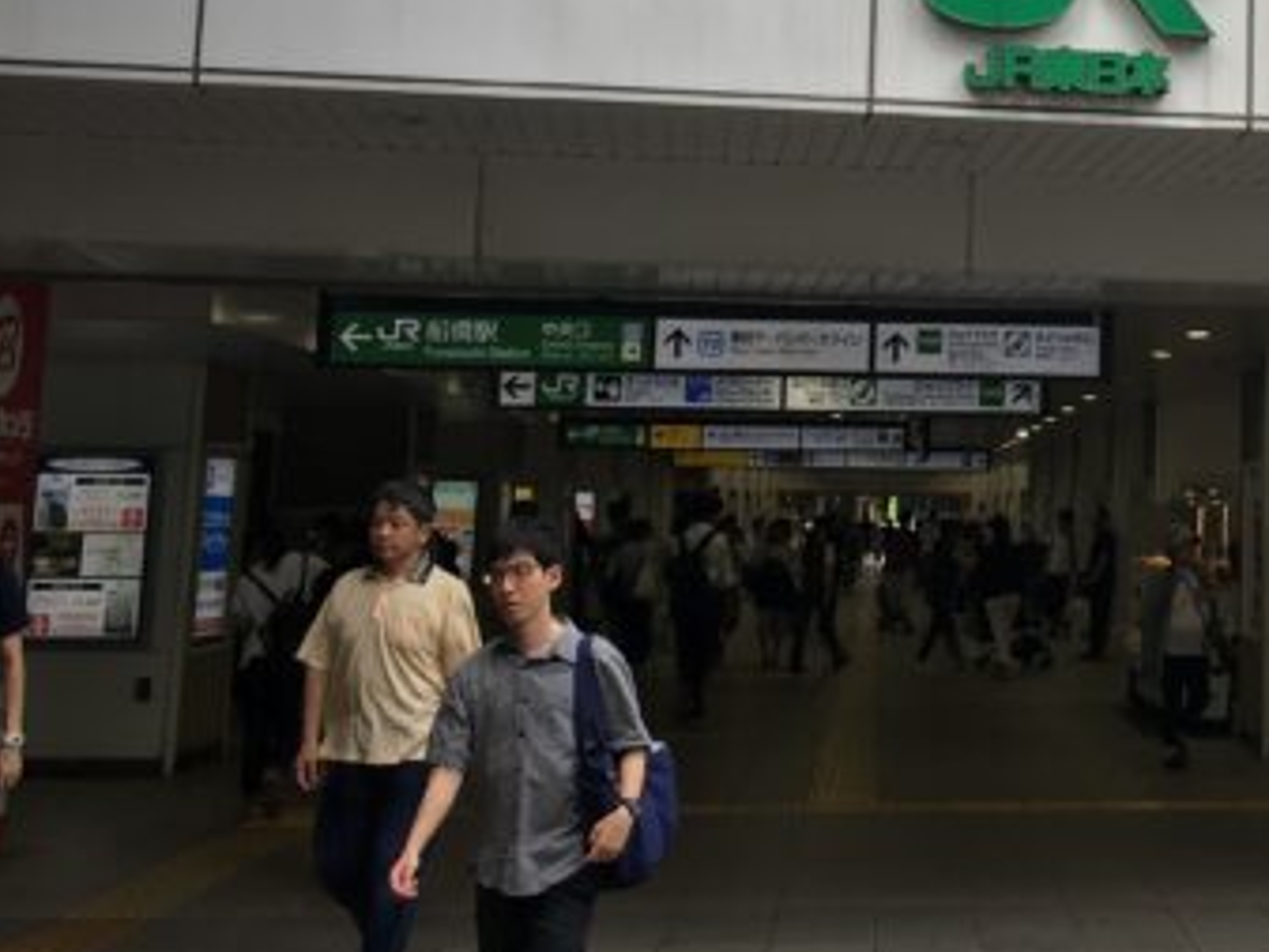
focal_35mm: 66
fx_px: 2420
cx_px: 1201
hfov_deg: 28.0
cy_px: 135
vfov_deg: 21.9
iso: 25
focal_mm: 4.15
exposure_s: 1/379
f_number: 2.2
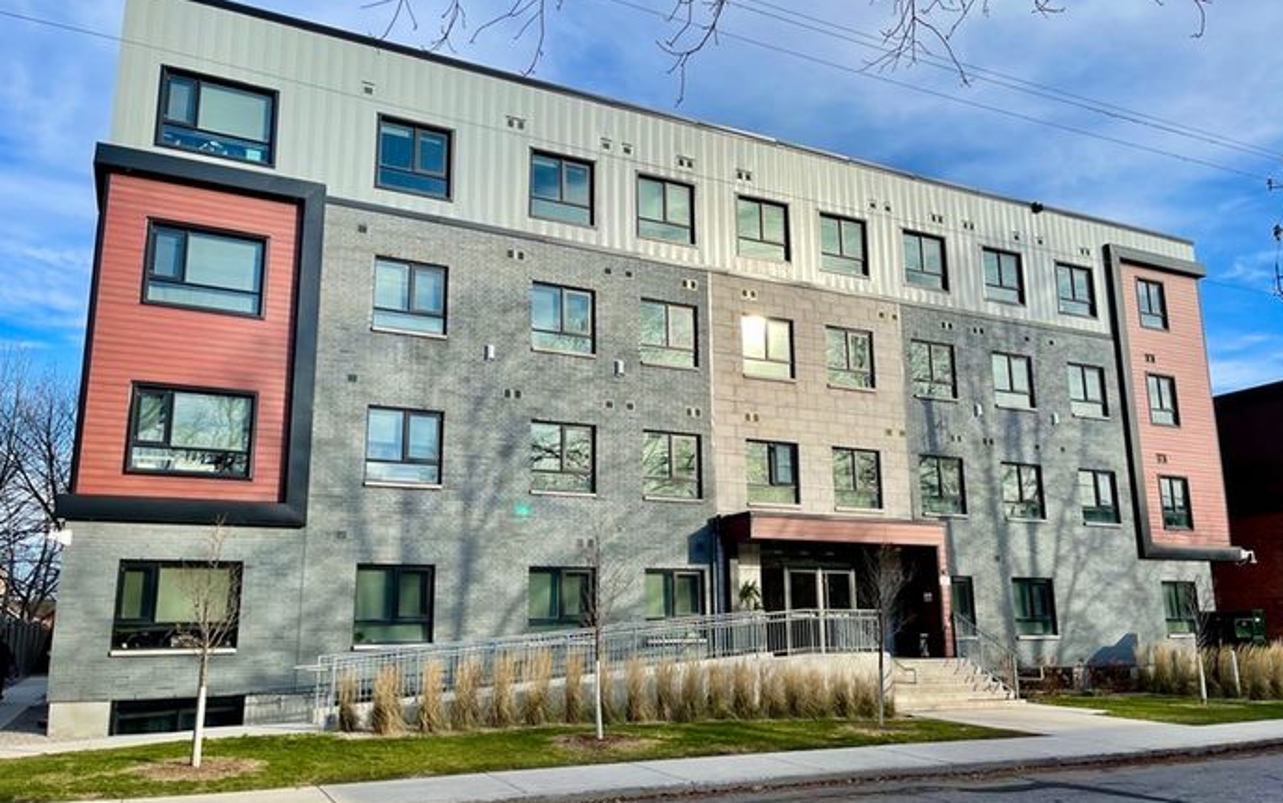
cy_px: 435
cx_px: 637
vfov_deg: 44.5
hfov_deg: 66.5
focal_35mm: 28
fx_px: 979
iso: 32
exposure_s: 1/2288
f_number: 1.6
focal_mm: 5.1
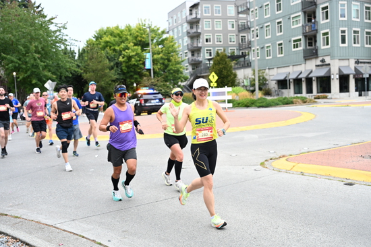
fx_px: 423
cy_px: 124
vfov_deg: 32.6
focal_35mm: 41
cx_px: 186
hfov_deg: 47.4
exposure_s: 1/800
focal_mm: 41
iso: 2000
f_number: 4
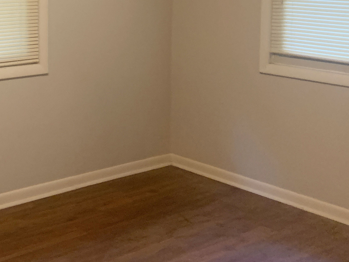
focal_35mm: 62
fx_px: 625
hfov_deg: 29.5
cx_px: 17
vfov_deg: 22.9
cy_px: 15
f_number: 1.8
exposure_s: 1/60
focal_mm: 4.25
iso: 250
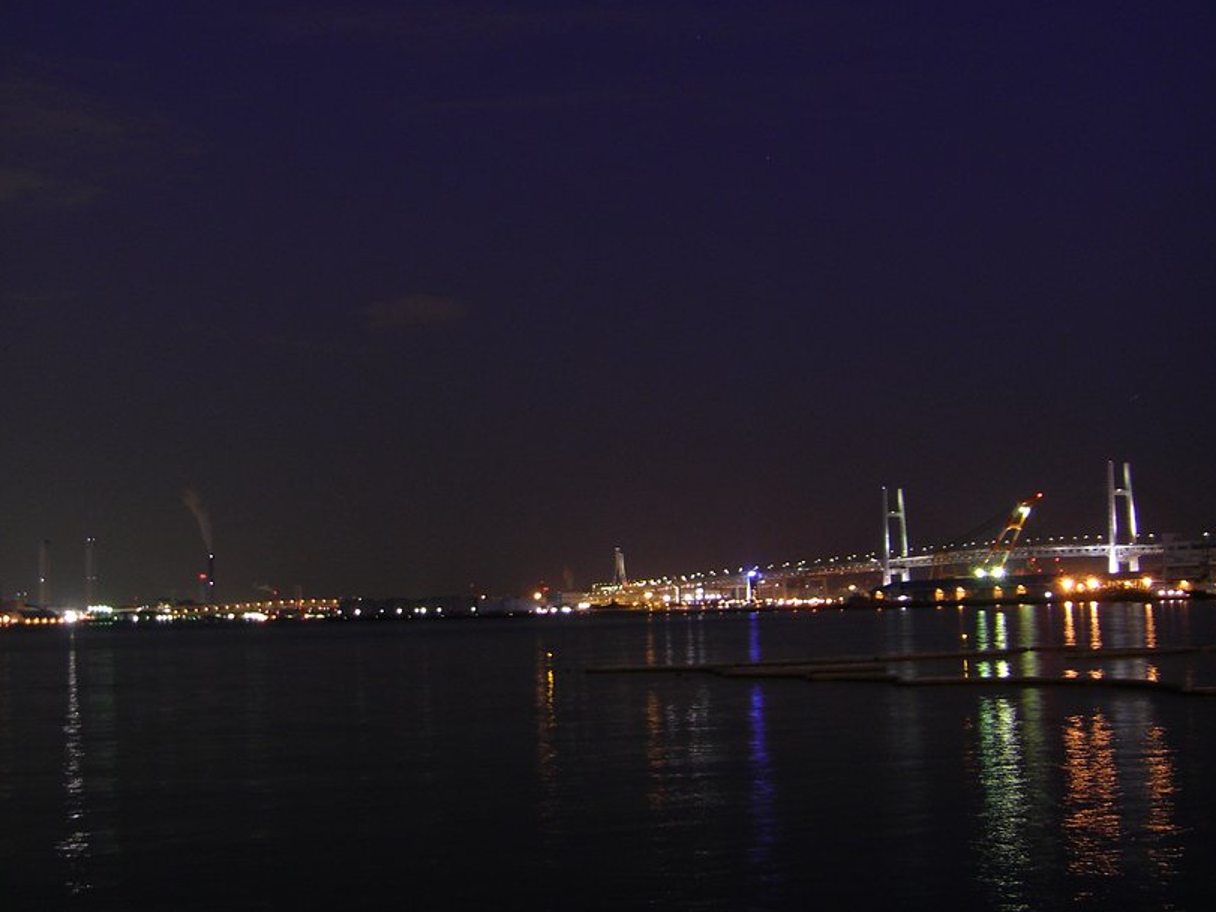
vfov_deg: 30.3
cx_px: 562
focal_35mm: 48
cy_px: 429
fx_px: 1686
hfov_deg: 39.6
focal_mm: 6.3
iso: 50
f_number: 3.4
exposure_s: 4
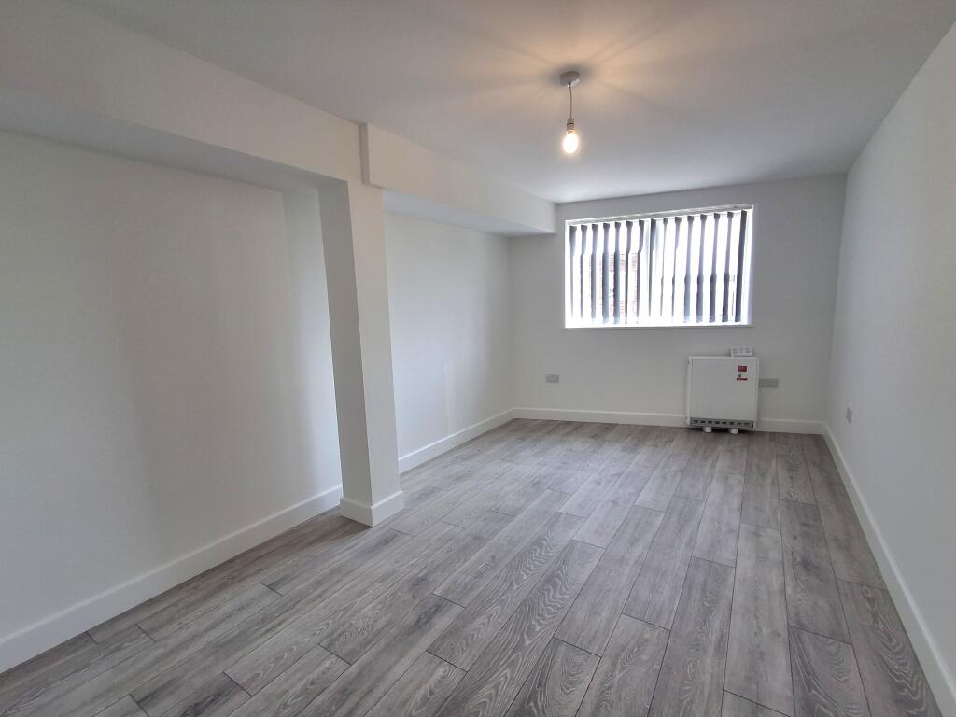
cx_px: 478
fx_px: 442
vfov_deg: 78.1
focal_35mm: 16
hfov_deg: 94.5
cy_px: 358
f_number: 2.2
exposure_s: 1/100
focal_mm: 1.64
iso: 40
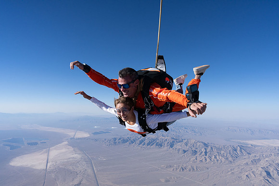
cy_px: 93
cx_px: 140
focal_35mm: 24
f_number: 10
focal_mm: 24
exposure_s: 1/2000
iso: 800
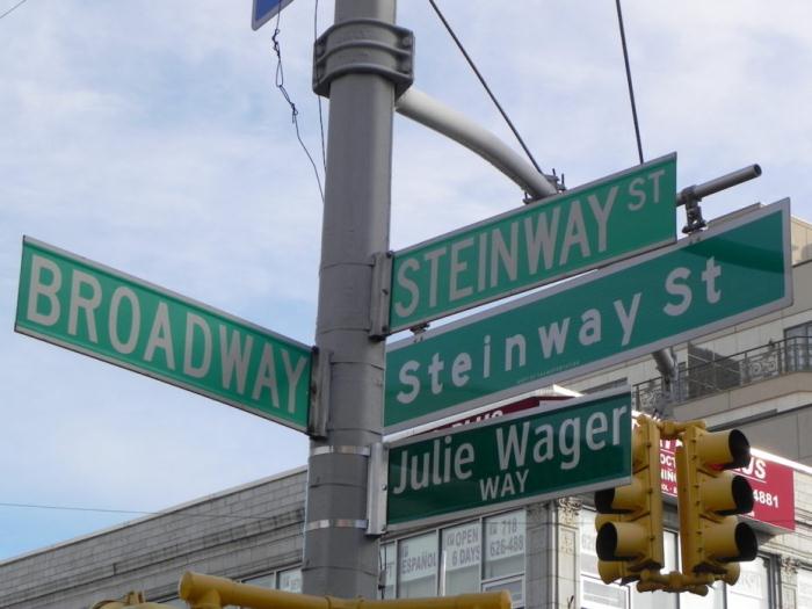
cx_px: 406
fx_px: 1994
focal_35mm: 85
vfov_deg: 17.4
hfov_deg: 23.0
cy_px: 304
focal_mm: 15.1
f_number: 6.3
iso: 160
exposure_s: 1/334
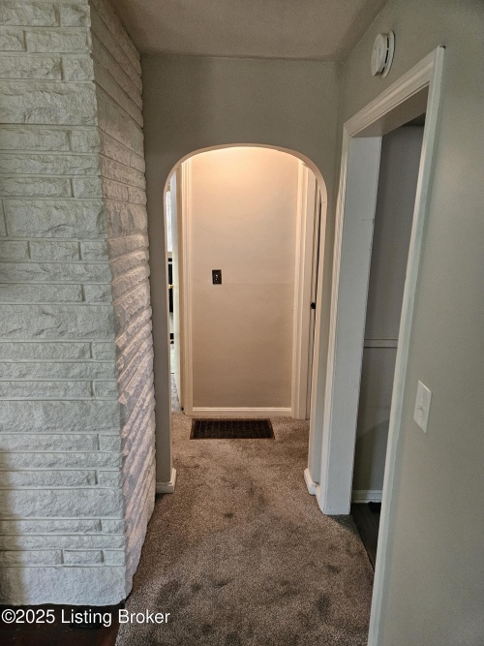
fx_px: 429
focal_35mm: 23
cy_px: 323
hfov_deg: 58.9
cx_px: 242
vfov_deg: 73.9
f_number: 1.8
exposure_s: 1/120
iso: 400
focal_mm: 5.4
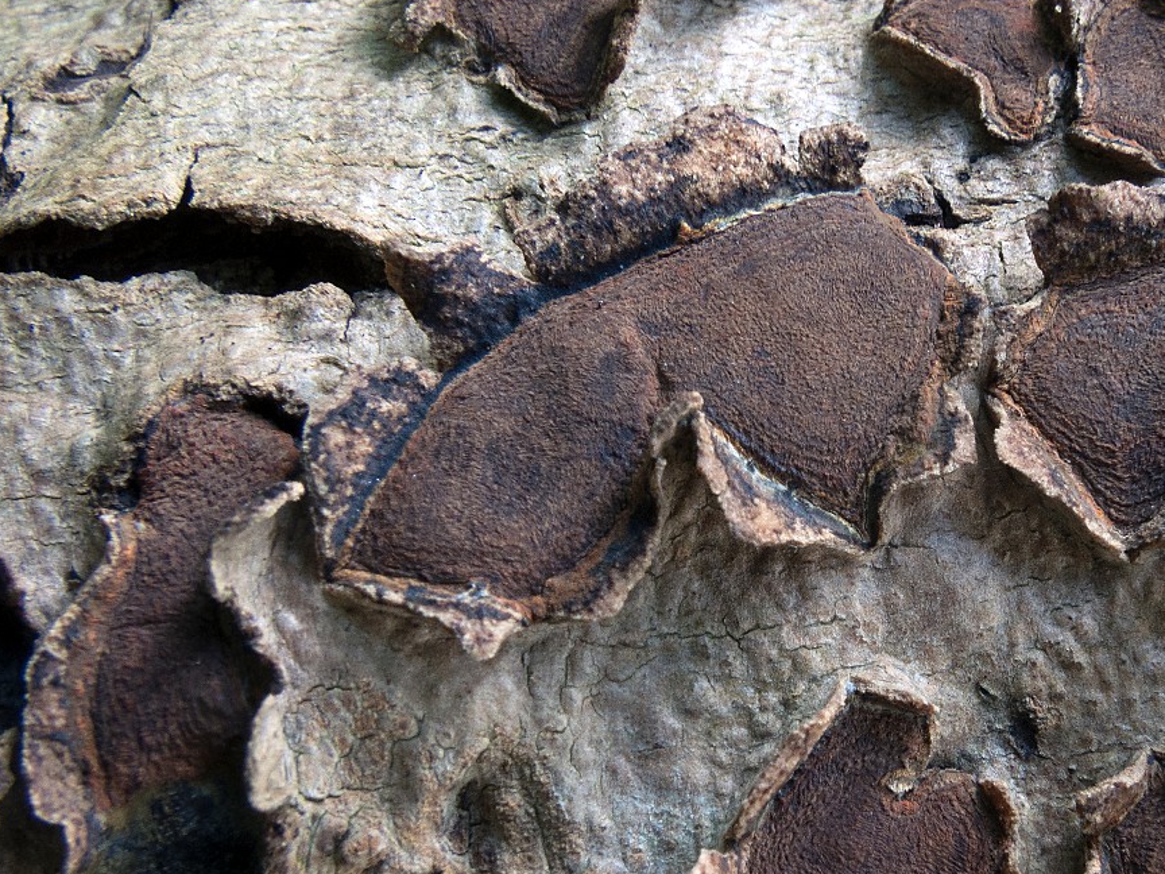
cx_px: 892
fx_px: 2390
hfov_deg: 27.0
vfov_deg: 20.7
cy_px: 511
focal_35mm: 71
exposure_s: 1/2
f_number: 8
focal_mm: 9.9
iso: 100
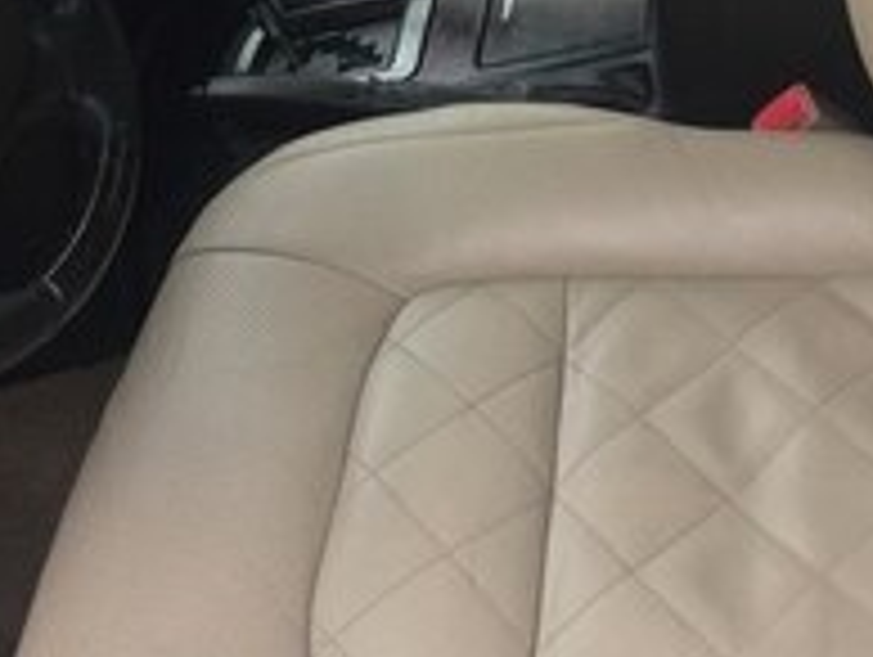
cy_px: -166
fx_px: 1869
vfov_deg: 18.7
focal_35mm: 74
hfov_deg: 26.1
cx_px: 284
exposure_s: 1/17
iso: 40
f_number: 2.2
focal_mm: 4.15
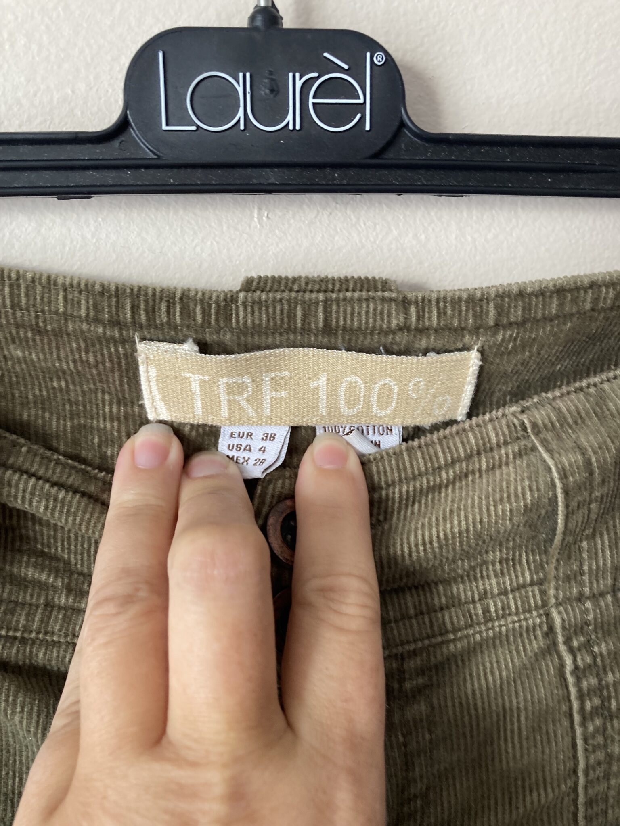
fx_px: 669
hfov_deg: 49.7
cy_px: 413
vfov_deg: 63.4
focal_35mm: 28
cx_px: 310
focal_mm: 3.99
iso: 80
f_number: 1.8
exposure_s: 1/67
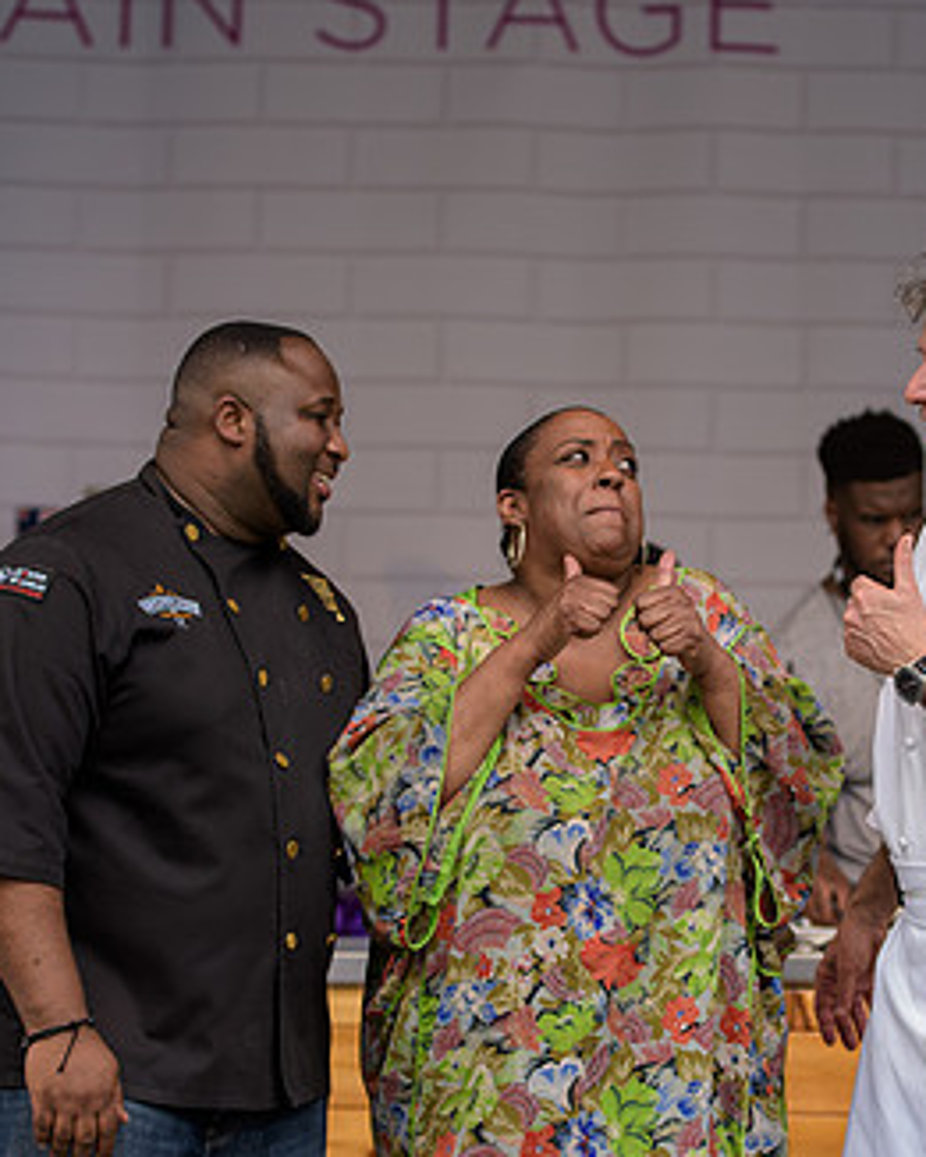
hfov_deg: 13.2
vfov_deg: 16.4
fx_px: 4006
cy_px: 626
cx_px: 617
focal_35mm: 117
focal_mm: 70
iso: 250
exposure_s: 1/800
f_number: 3.2
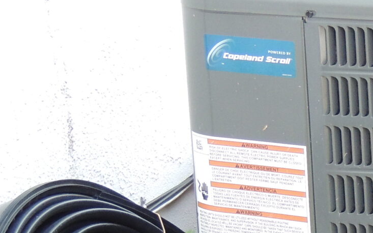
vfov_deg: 5.9
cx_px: 554
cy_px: 316
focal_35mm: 222
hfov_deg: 9.2
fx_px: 2257
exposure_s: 1/200
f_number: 3.7
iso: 400
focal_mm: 10.7
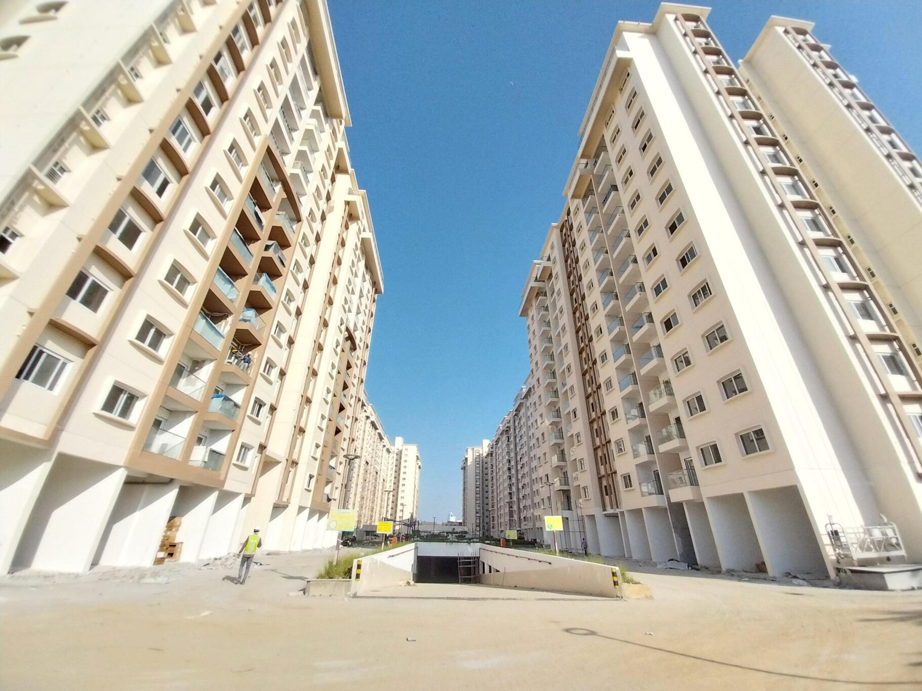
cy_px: 346
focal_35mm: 13
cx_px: 461
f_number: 2.2
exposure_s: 1/1011
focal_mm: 1.3
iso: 64
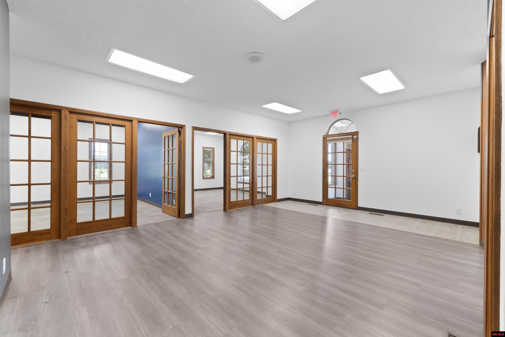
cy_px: 168
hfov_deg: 100.4
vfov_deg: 77.3
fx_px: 210
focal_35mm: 15
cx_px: 252
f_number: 9
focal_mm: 10
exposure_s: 1/3
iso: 200
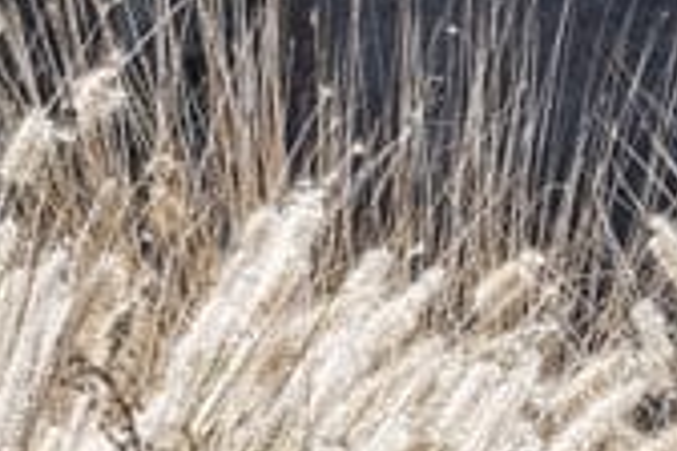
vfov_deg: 2.1
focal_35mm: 664
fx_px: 12486
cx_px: 1507
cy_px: 1323
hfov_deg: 3.1
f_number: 11
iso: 500
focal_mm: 109
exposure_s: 1/400
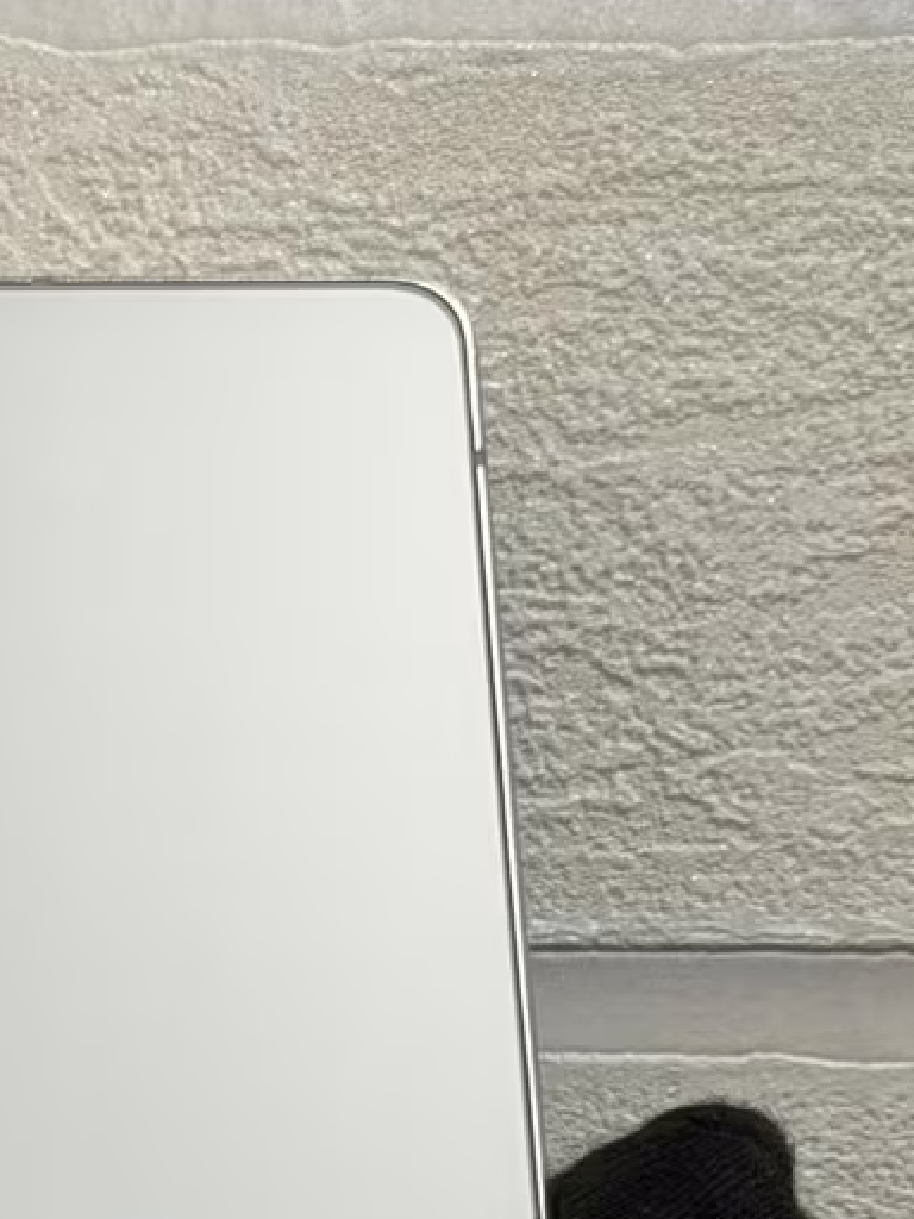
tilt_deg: +4.8
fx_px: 5281
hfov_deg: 9.8
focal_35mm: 150
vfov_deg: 12.7
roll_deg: +0.4
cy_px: 1598
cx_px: -140
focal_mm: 6.76
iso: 50
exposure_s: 1/121
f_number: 1.78
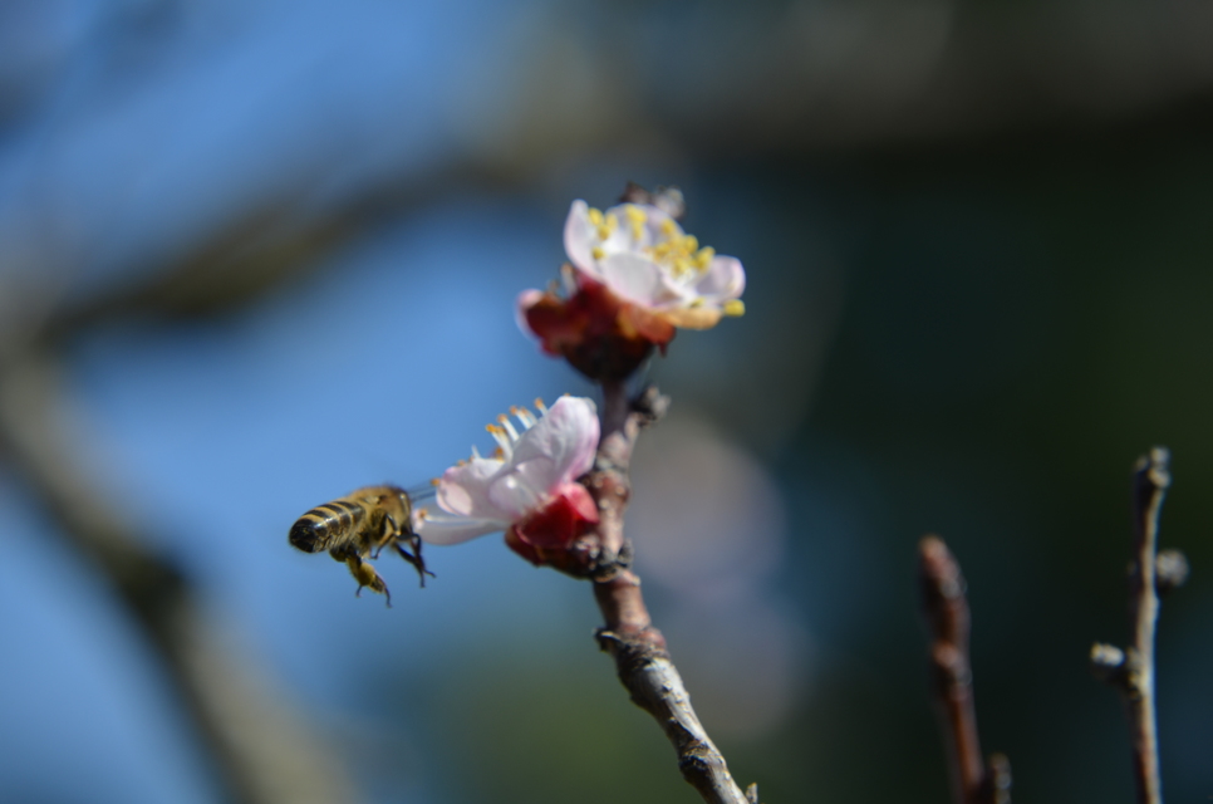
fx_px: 5296
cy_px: 402
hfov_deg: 13.1
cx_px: 606
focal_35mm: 158
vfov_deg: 8.7
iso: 100
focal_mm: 105
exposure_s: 1/400
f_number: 6.3
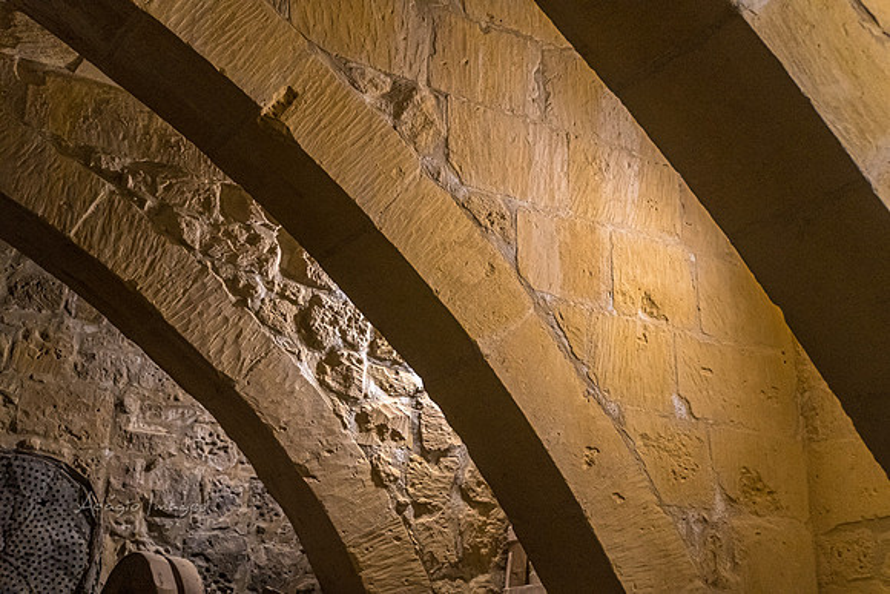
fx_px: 1187
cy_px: 297
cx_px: 445
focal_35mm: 48
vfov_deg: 28.1
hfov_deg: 41.1
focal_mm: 32
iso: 4000
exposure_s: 1/50
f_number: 4.5
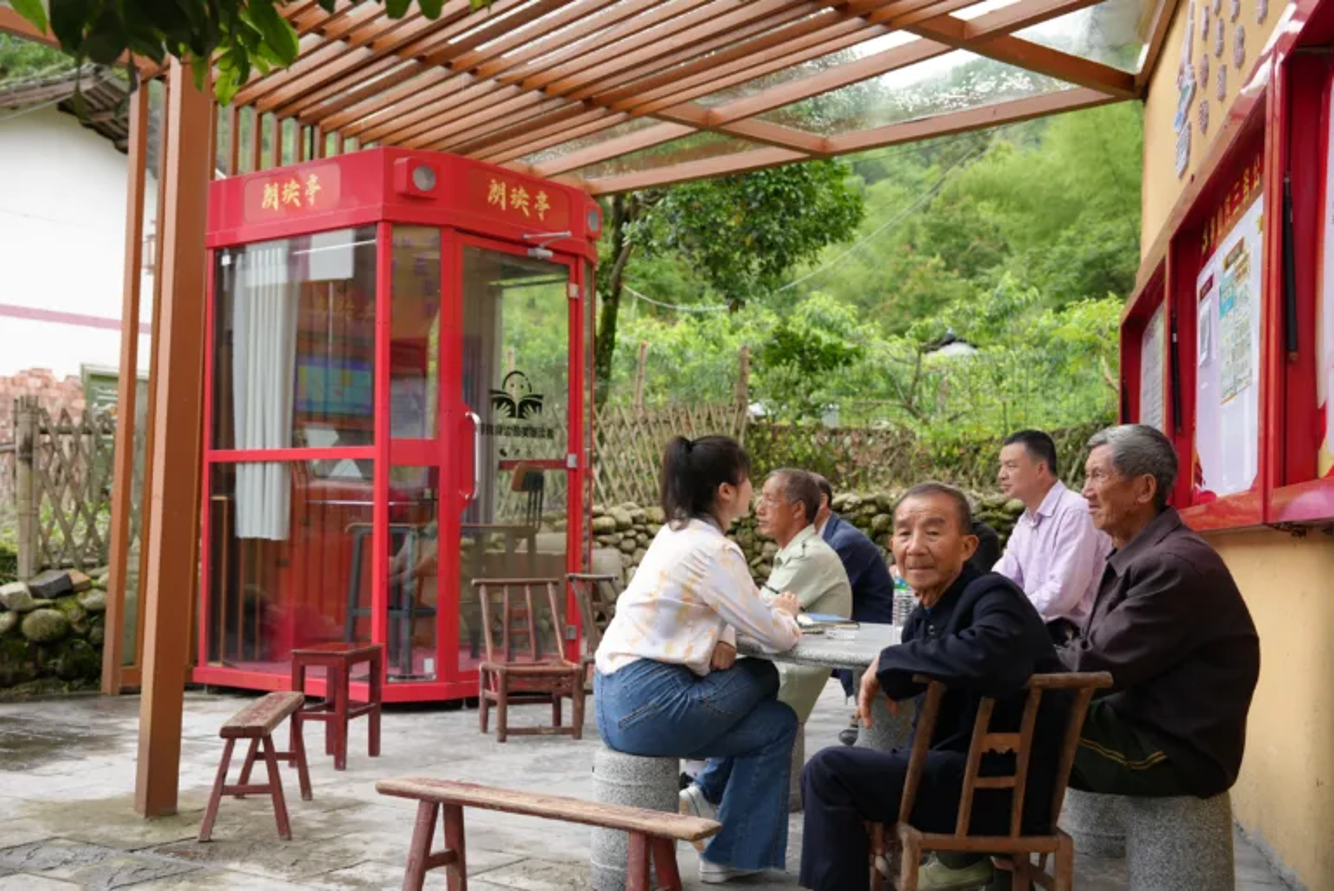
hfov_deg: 47.4
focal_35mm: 41
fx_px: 1520
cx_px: 667
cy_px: 446
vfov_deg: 32.7
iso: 160
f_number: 4
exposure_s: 1/160
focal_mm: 41
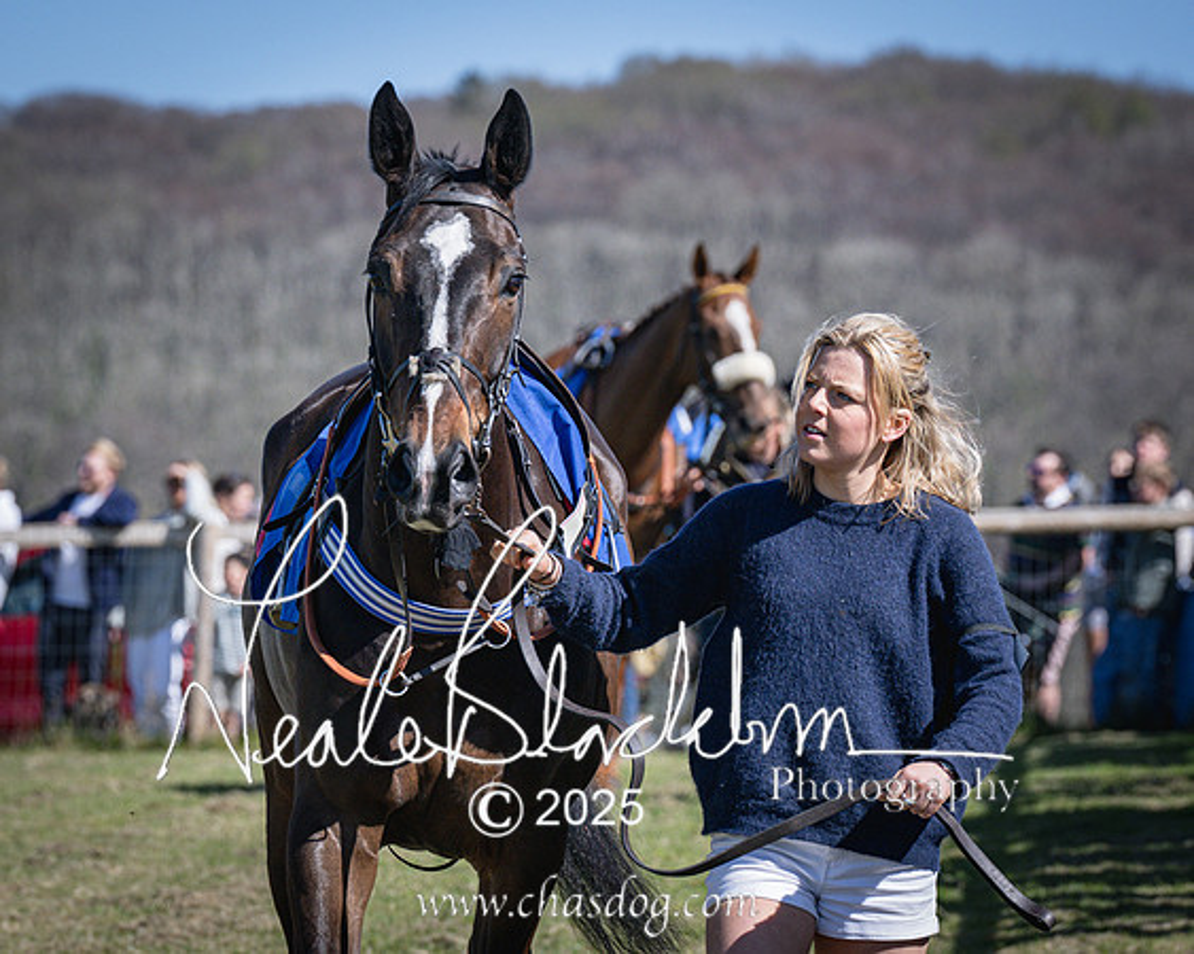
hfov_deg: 6.9
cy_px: 465
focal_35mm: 282
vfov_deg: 5.5
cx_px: 456
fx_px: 9952
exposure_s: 1/2000
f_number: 5.6
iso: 450
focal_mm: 160
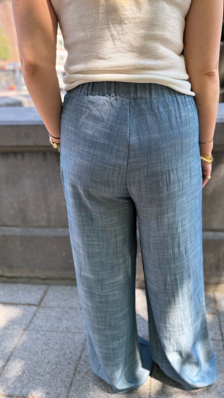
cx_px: 143
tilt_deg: -22.1
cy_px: 198
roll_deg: +1.4
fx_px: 285
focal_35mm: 27
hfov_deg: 42.5
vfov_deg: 69.9
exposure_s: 1/473
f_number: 1.78
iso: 100
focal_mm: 6.76
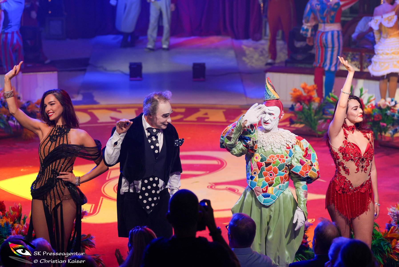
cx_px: 200
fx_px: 1497
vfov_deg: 10.2
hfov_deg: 15.2
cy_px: 134
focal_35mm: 135
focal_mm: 90
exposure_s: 1/160
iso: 250
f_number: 2.8
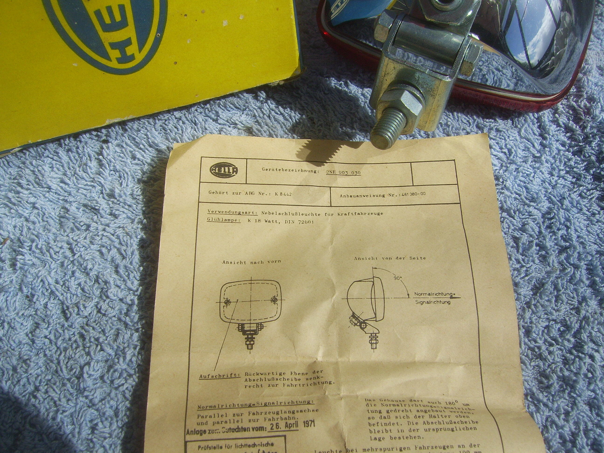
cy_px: 226
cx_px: 302
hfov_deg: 49.0
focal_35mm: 38
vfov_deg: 37.7
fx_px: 663
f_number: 6.4
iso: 50
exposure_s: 1/640
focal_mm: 7.8
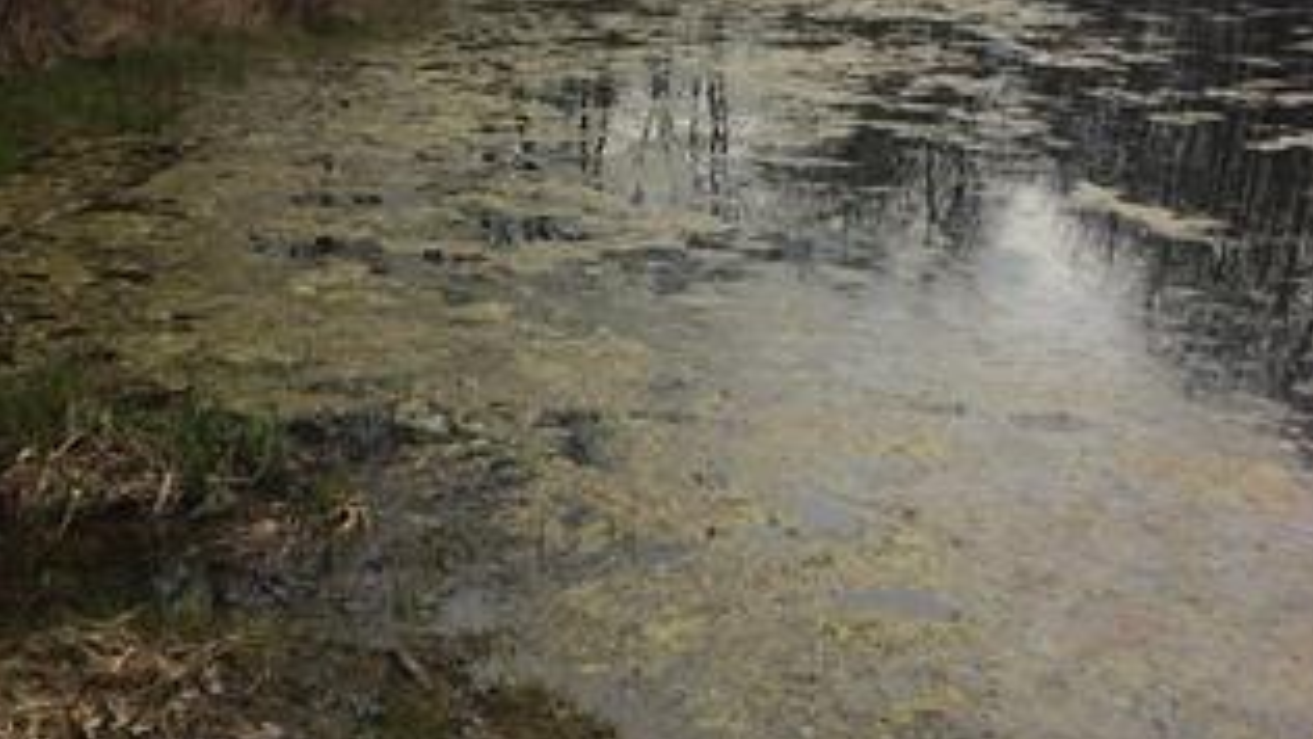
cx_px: 598
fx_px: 1672
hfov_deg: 42.8
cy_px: 125
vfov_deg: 24.5
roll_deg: +0.8
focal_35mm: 48
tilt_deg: -8.6
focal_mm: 4.15
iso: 32
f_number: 2.2
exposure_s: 1/3165
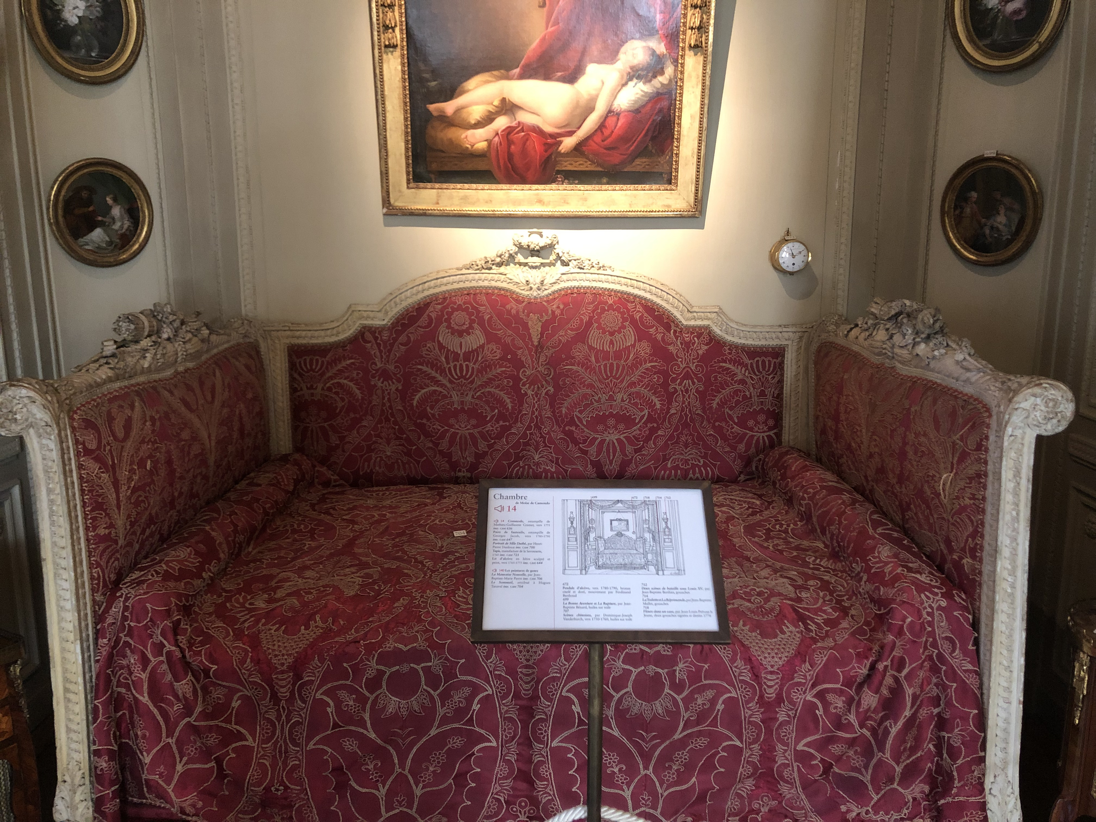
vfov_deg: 49.7
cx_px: 548
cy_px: 411
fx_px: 887
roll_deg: +1.1
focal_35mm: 28
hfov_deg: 63.4
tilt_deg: -11.2
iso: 100
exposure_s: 1/6
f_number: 1.8
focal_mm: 4
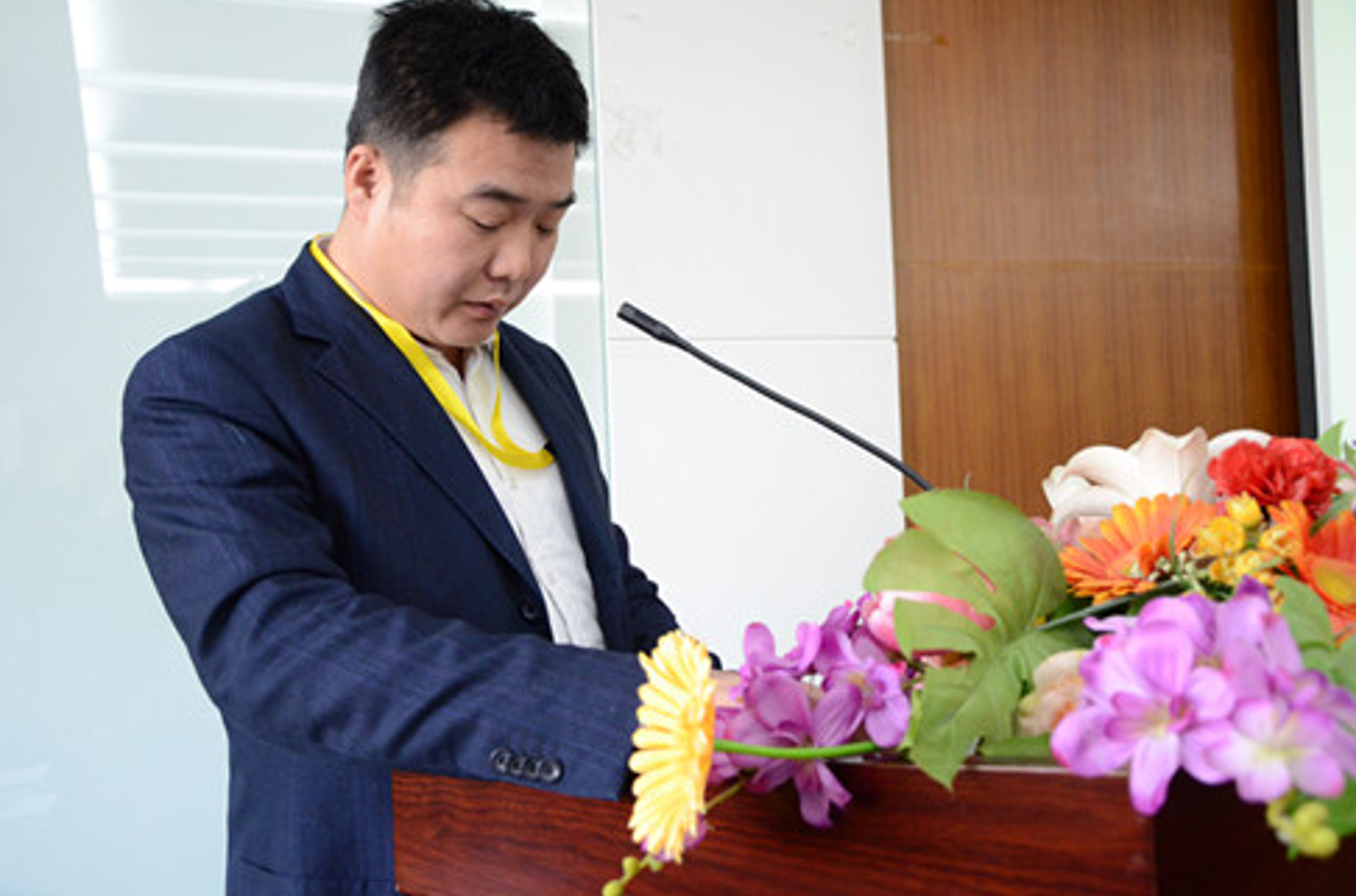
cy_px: 444
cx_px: 664
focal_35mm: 37
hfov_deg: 52.0
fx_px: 1390
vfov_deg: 35.7
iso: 2000
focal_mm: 24
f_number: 4.5
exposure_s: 1/80
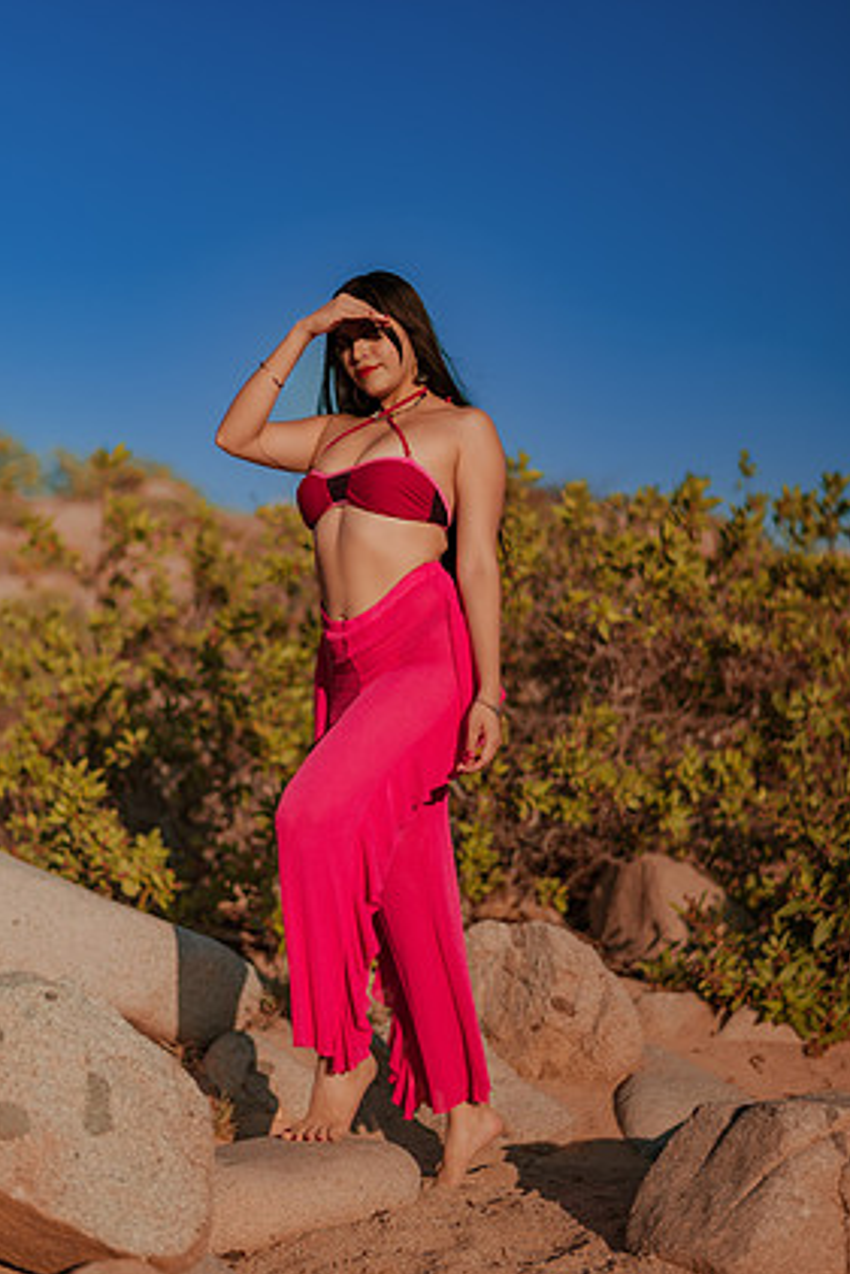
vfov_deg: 32.4
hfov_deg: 21.9
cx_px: 417
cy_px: 675
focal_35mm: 62
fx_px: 2194
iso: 80
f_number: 1.8
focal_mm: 58
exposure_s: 1/8000
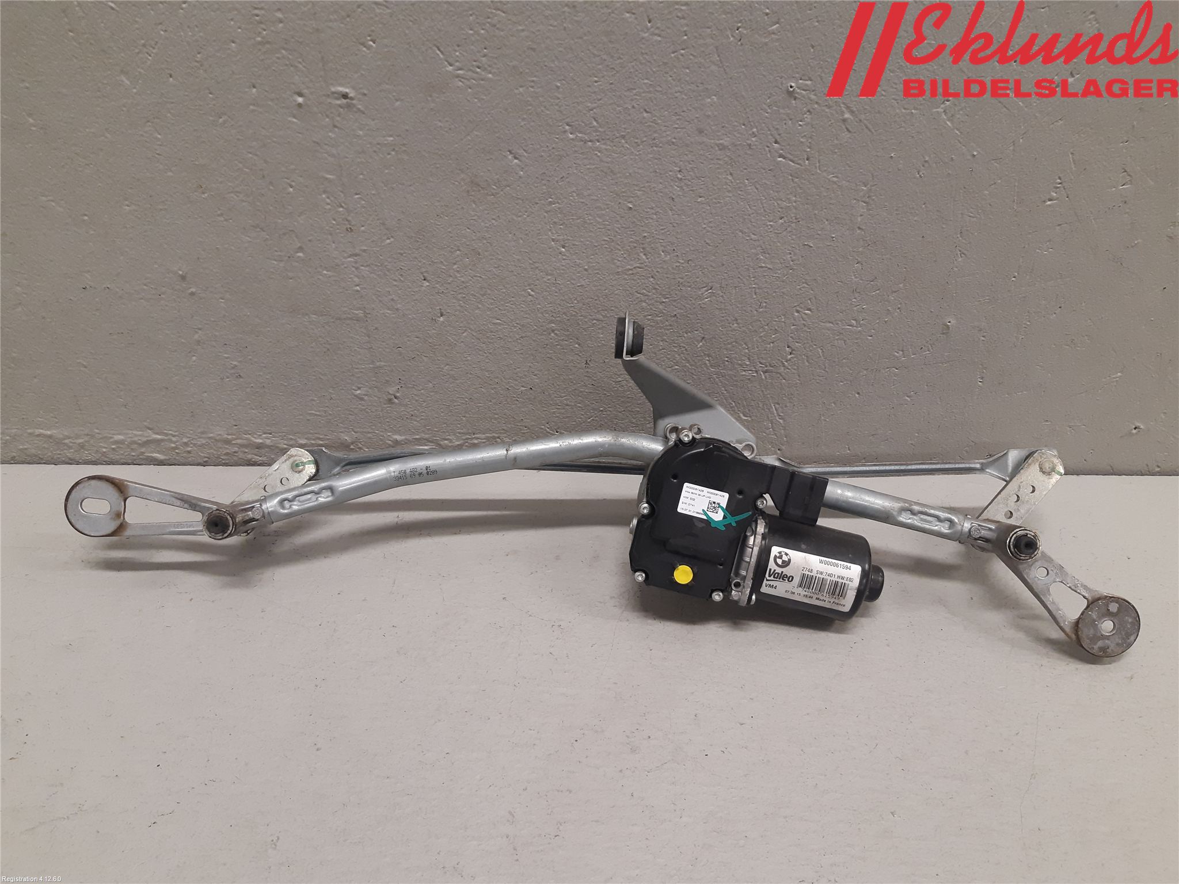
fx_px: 886
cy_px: 442
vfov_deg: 53.1
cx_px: 590
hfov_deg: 67.3
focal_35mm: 26
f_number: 1.7
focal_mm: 3.93
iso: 125
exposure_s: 1/50
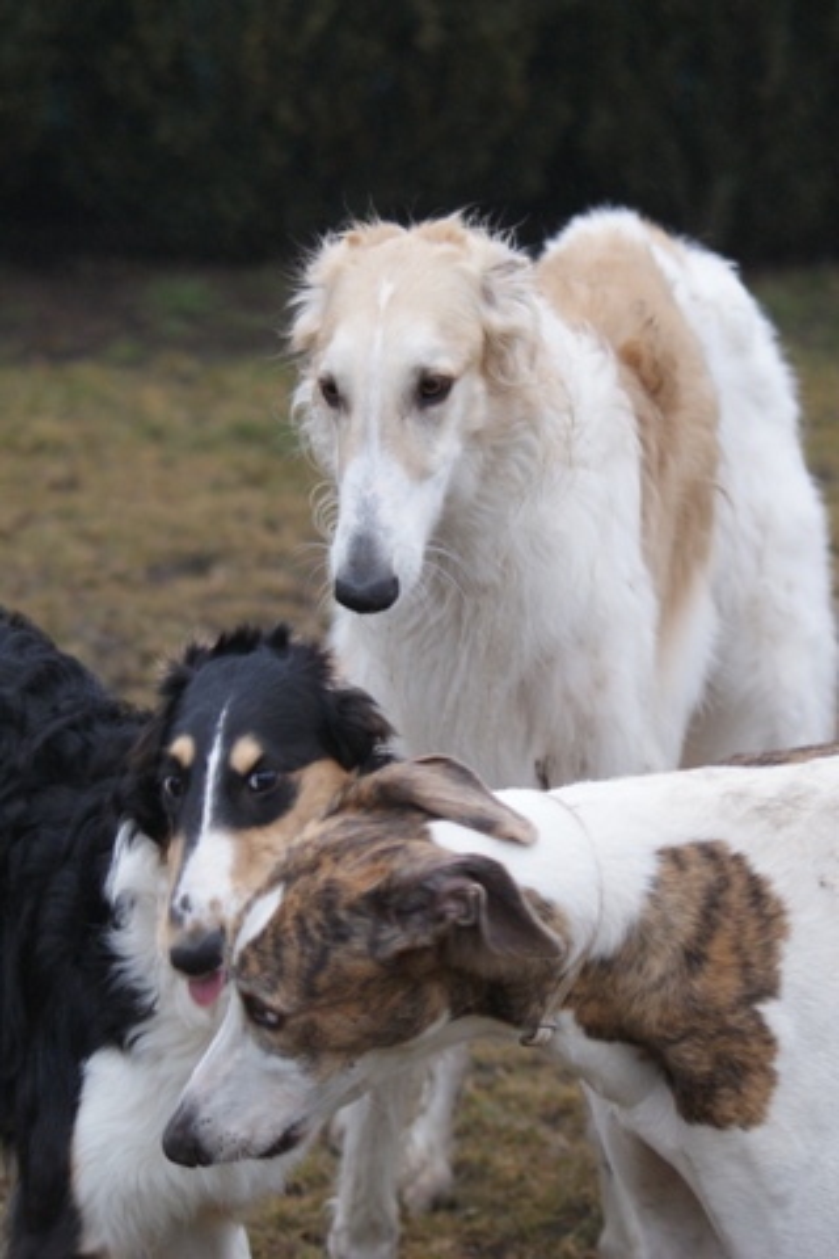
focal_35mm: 105
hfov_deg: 13.0
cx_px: 420
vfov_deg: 19.5
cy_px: 630
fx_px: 3670
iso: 400
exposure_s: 1/125
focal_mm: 70
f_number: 4
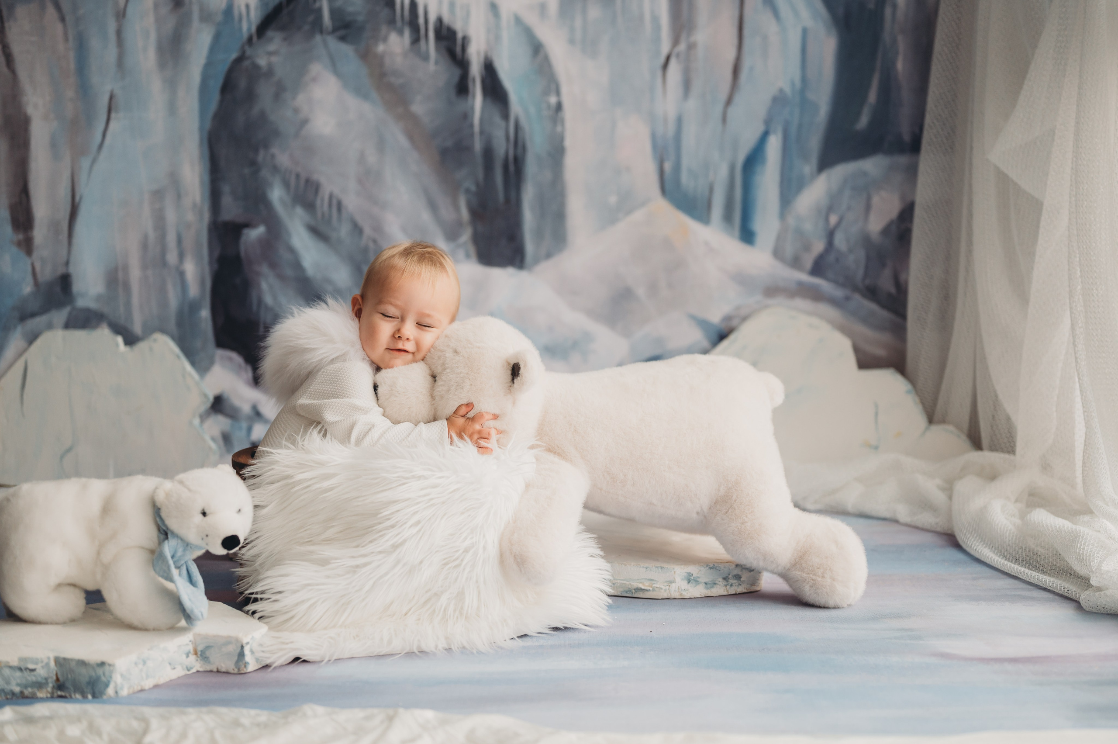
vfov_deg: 27.0
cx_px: 559
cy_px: 372
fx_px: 1552
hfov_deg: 39.6
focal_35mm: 50
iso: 640
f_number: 2
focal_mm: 50
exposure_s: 1/400
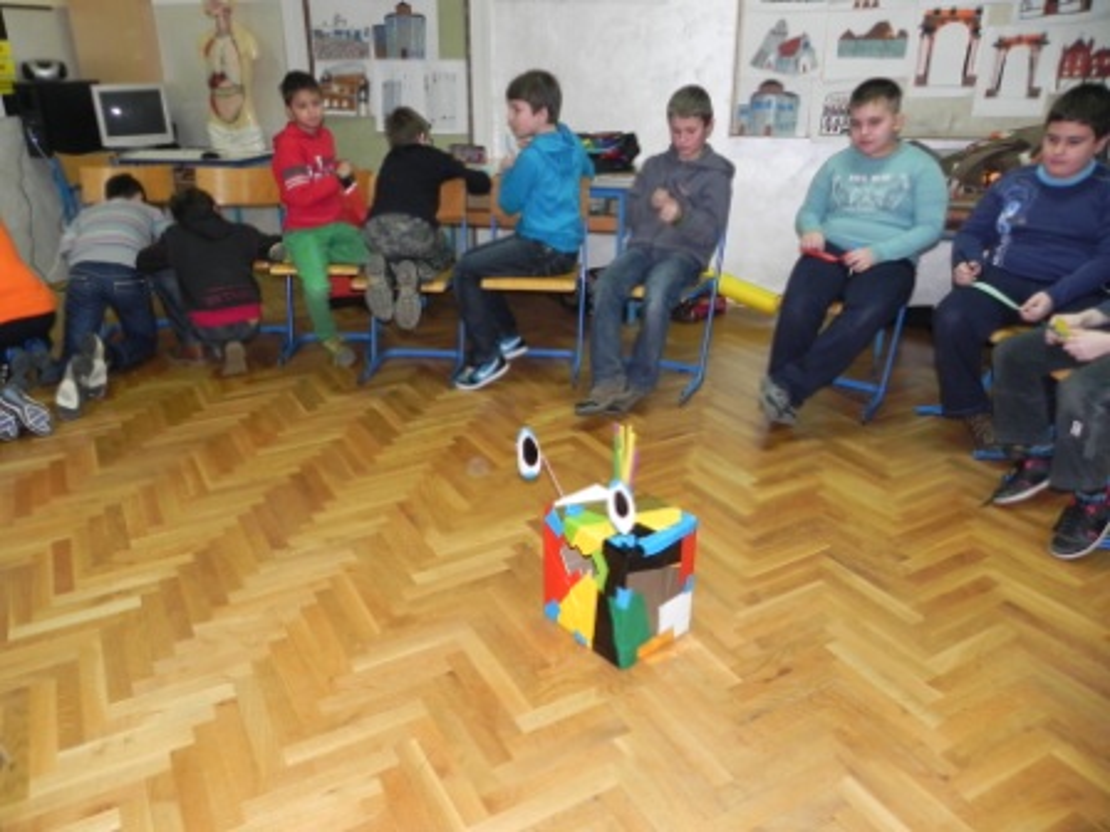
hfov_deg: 67.3
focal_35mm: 26
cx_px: 555
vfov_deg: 53.1
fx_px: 834
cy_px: 416
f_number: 2.8
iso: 200
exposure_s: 1/30
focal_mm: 4.6
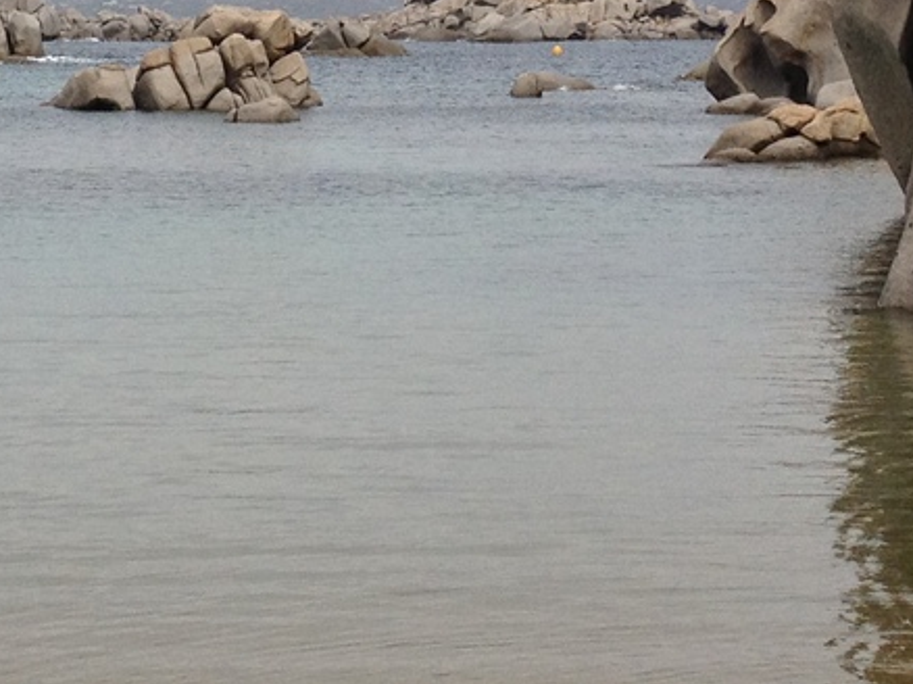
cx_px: 306
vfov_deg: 11.3
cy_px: -165
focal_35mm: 128
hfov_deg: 15.4
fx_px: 3374
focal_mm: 4.28
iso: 64
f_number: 2.4
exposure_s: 1/2045
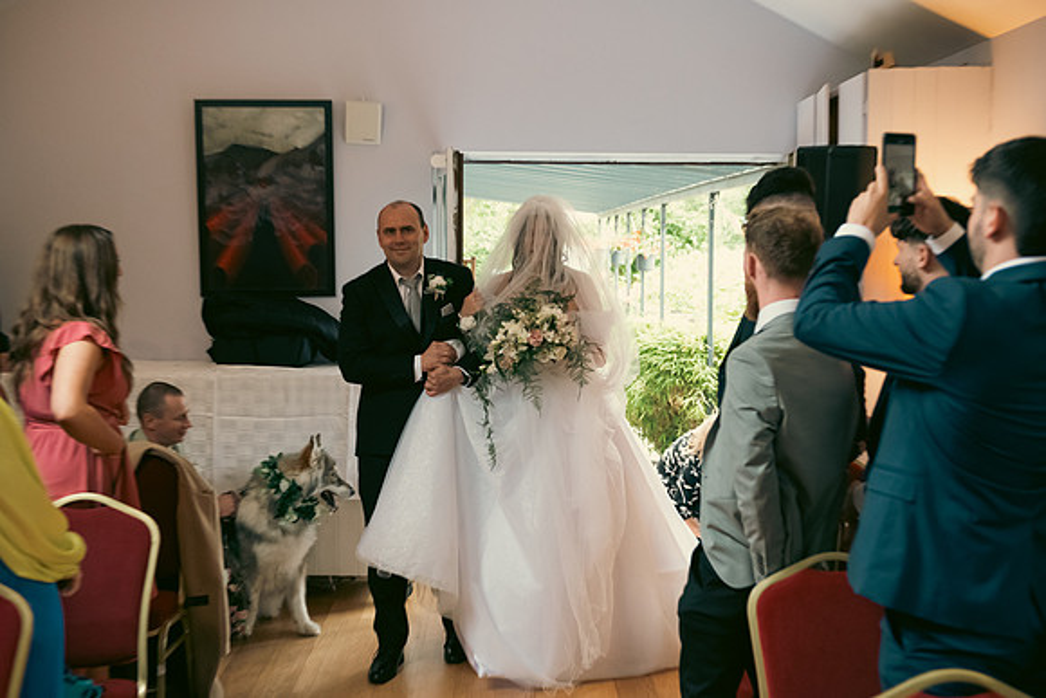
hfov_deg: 37.8
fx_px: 1528
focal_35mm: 53
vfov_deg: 25.7
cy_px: 349
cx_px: 523
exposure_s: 1/160
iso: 1000
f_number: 3.5
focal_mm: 50
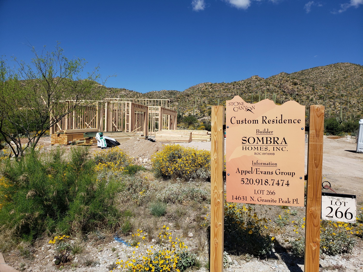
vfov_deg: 53.1
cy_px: 136
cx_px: 182
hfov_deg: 67.3
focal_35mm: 26
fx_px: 273
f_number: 2.4
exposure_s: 1/2380
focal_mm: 4.3
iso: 50
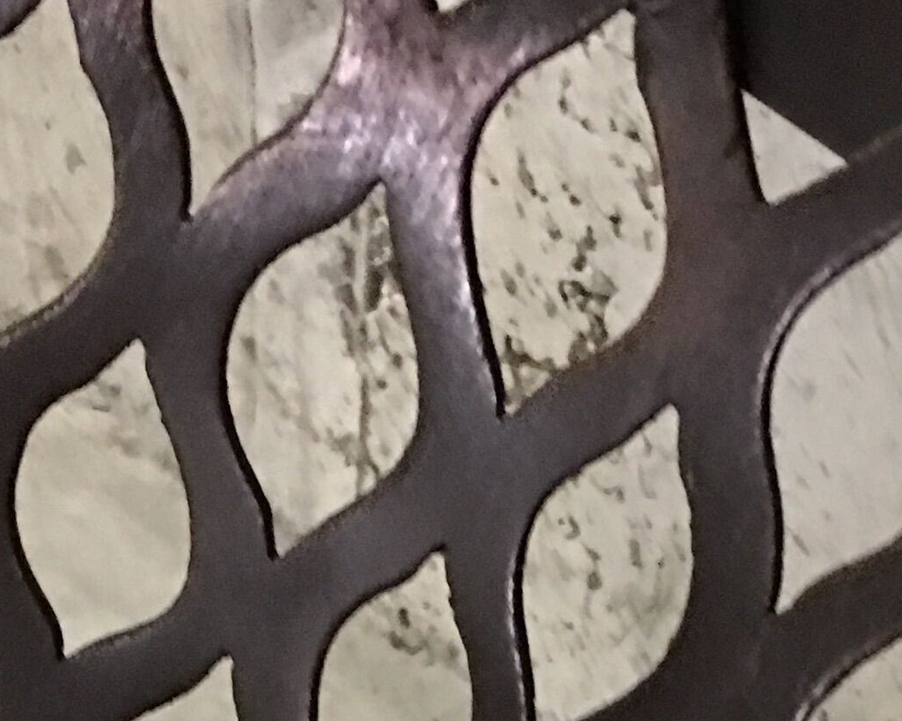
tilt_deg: -52.2
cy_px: 1254
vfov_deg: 12.8
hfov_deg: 17.2
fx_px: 2936
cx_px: 824
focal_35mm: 110
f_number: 2.2
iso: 160
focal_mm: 4.15
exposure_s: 1/4
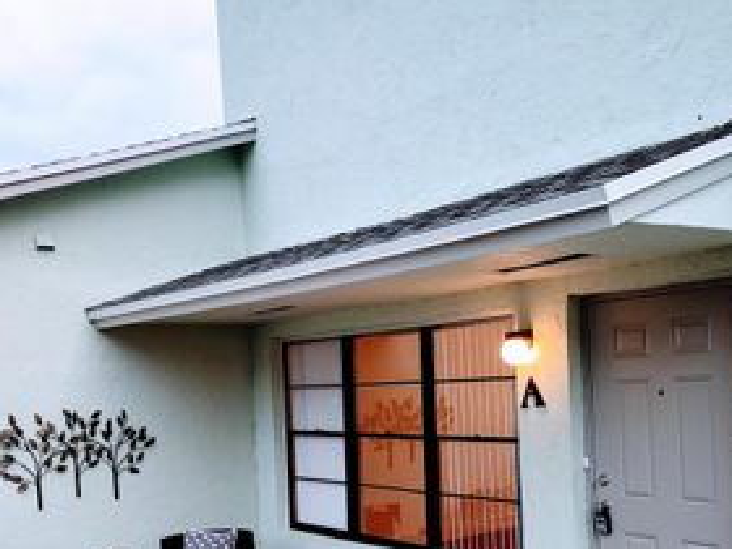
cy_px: 422
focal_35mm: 41
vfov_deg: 34.3
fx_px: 867
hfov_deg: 45.5
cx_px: 442
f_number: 1.8
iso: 160
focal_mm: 6.4
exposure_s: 1/180
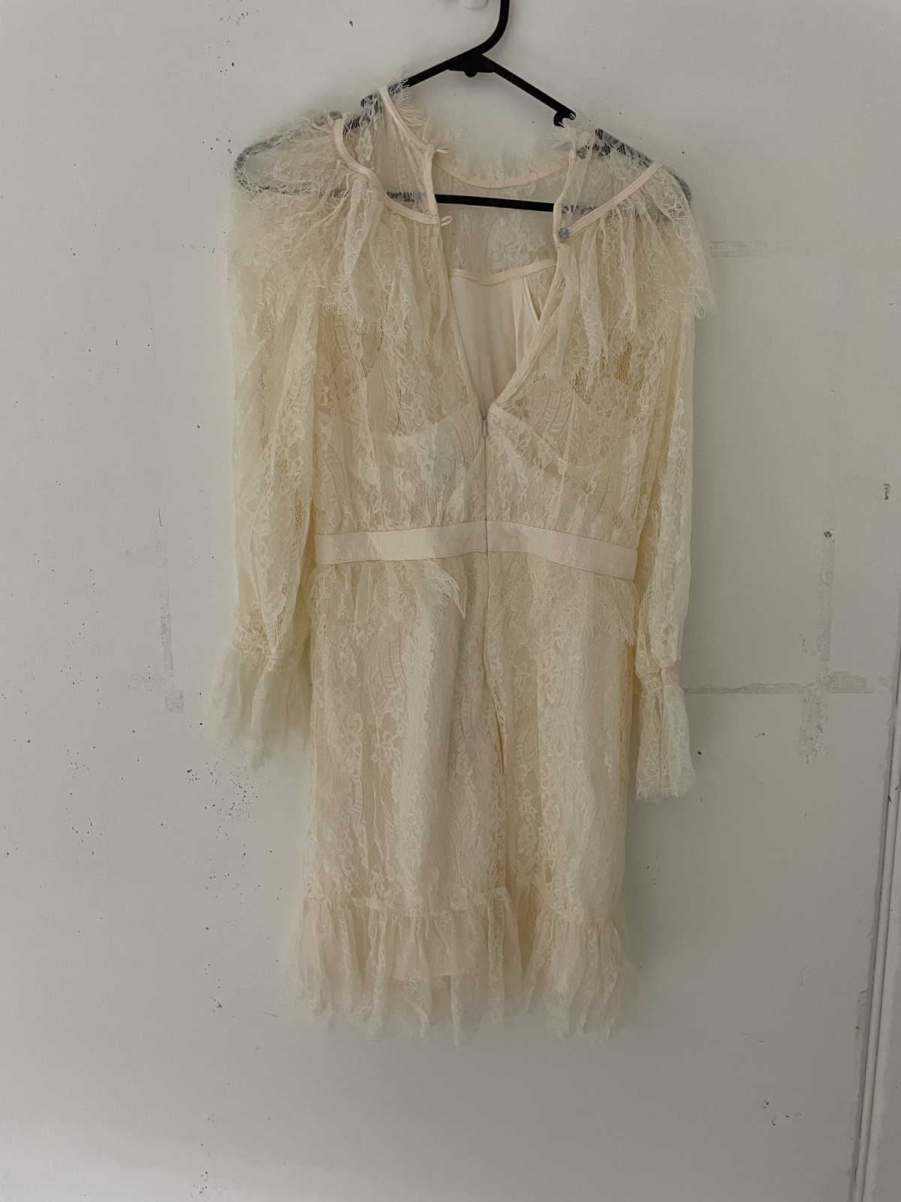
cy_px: 601
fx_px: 902
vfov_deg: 67.3
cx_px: 450
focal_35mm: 26
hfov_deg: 53.1
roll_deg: -1.8
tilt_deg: -9.3
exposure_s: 1/50
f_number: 1.6
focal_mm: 4.2
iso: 160
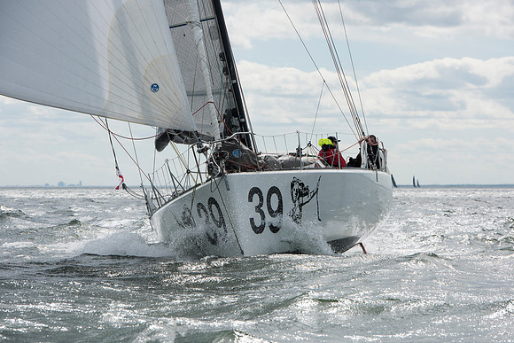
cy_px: 179
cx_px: 267
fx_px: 2579
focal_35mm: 181
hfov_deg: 11.4
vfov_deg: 7.6
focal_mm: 170
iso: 320
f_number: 10
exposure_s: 1/1000
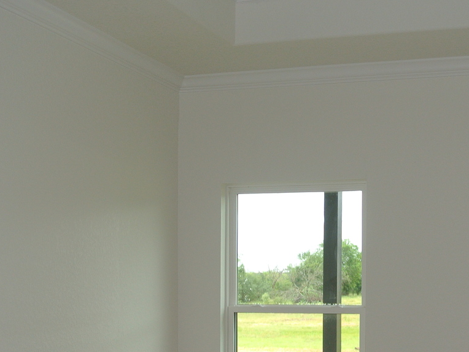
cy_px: 283
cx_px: 342
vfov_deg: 23.0
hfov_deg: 30.3
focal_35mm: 63
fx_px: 854
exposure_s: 1/60
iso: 200
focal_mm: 11.8
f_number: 4
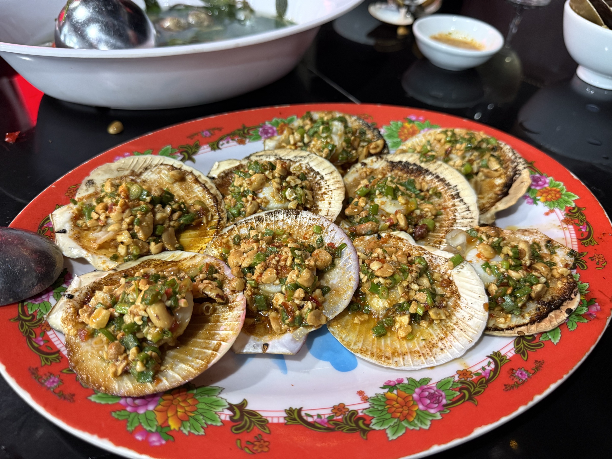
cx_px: 306
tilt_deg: -45.1
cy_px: 230
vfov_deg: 56.8
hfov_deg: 71.6
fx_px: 424
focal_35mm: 24
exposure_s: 1/50
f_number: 1.78
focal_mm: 6.76
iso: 320
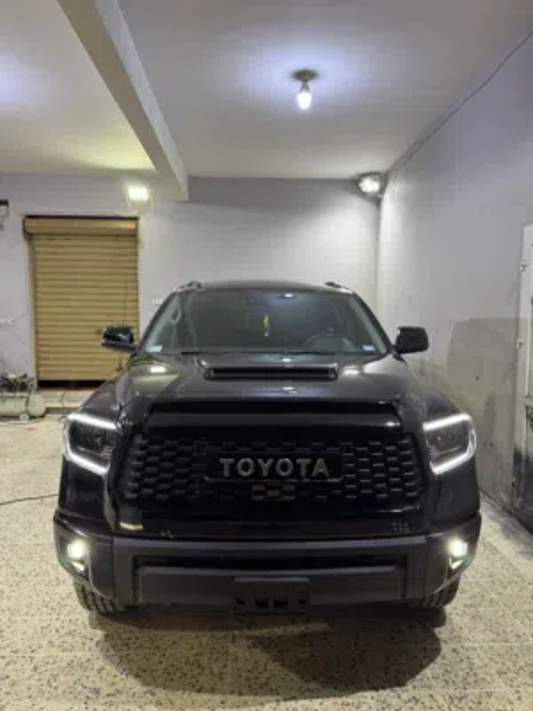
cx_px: 266
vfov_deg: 71.6
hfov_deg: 56.8
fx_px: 493
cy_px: 356
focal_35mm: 24
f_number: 1.78
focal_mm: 6.76
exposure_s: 1/50
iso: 160
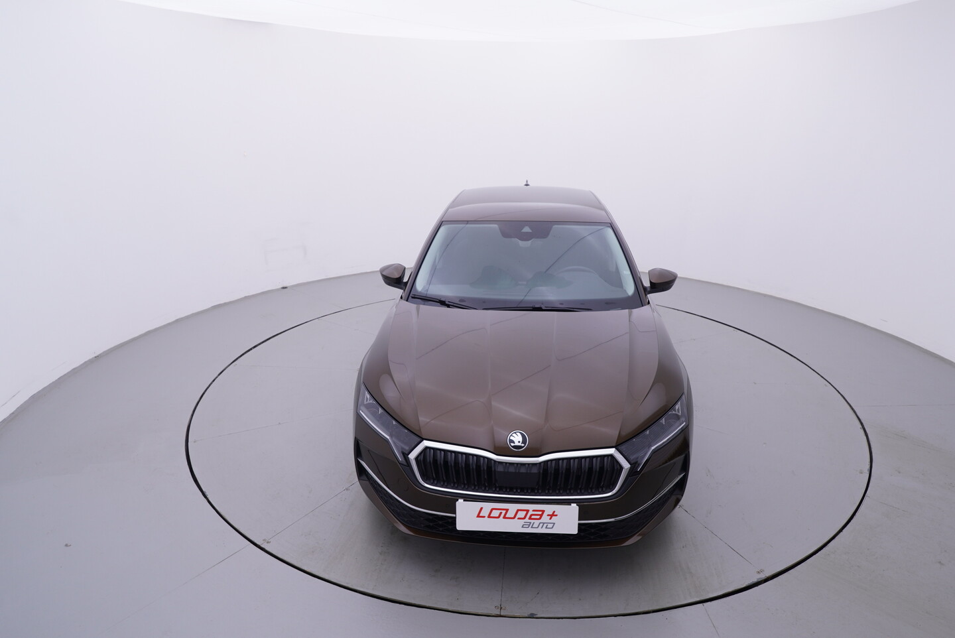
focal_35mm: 22
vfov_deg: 56.2
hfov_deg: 77.3
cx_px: 478
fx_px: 597
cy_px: 319
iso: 200
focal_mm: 15
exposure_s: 1/80
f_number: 5
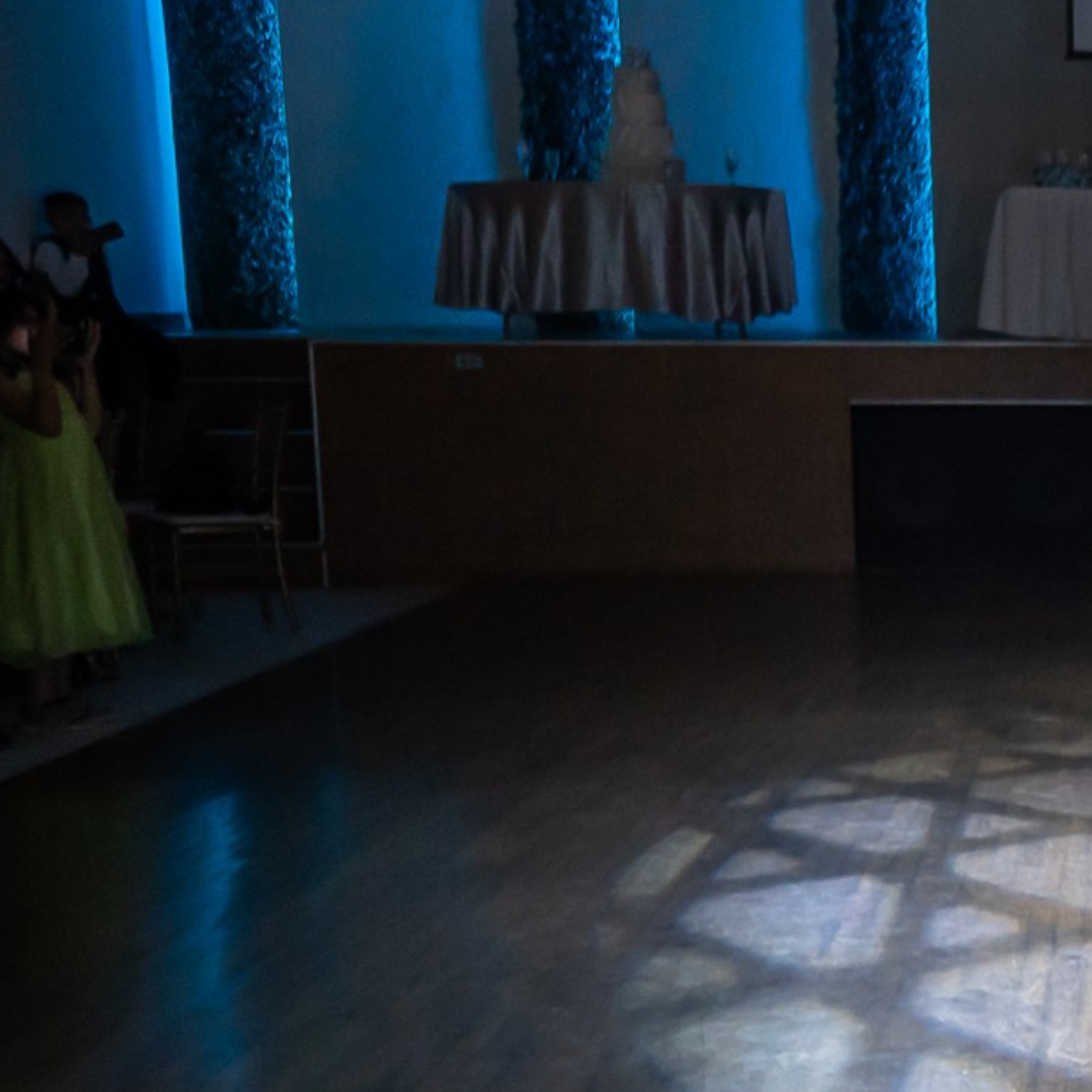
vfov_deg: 26.5
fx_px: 2320
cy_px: 600
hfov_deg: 21.4
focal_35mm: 65
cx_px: 1727
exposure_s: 1/100
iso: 640
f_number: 2.8
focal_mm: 16
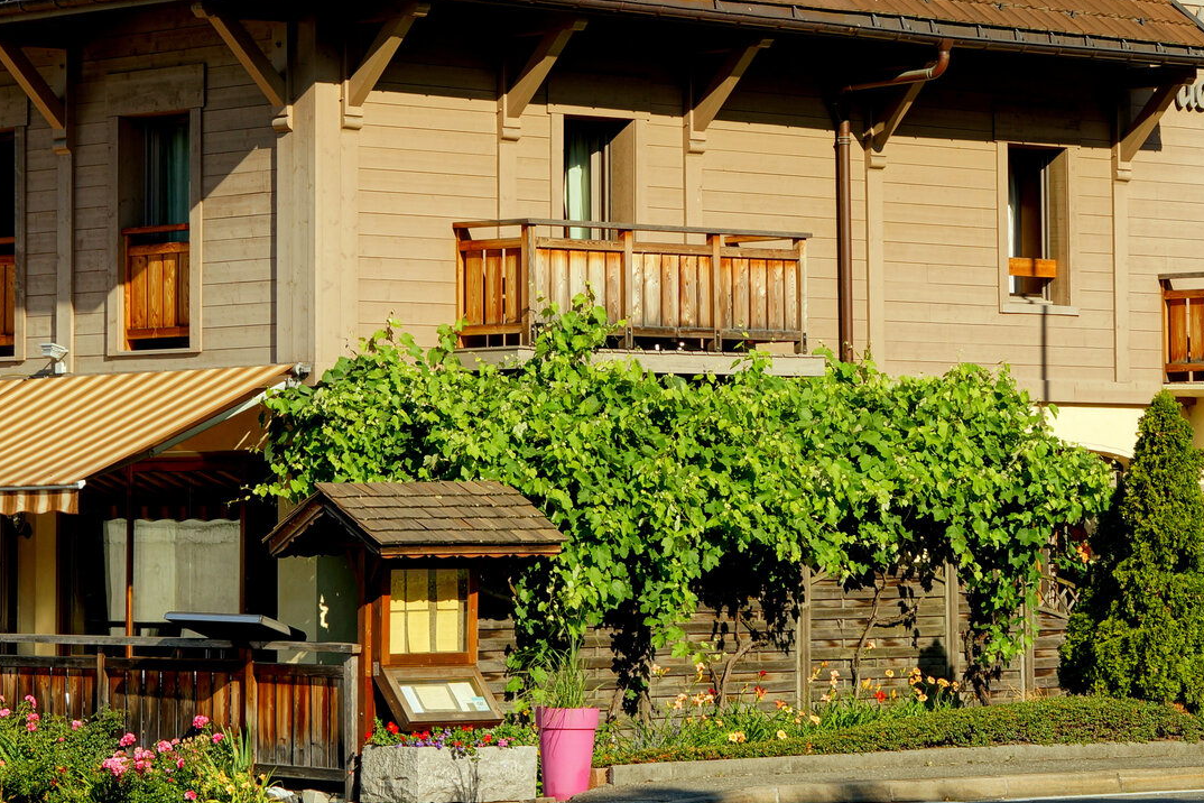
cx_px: 687
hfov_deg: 14.3
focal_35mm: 143
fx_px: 4782
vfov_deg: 9.5
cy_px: 60
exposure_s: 1/160
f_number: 9
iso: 100
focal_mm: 50
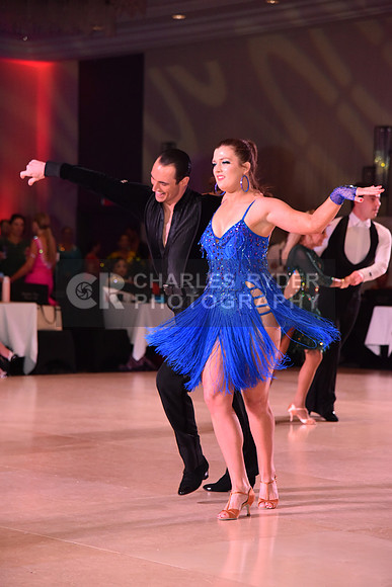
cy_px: 294
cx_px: 196
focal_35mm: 105
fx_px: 1714
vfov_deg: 19.5
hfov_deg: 13.0
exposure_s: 1/320
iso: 2500
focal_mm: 105
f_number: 5
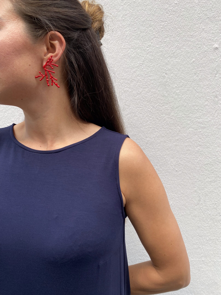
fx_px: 221
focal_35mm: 26
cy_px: 148
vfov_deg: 67.3
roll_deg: +1.1
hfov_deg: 53.1
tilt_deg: -2.8
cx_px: 110
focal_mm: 4.25
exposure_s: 1/198
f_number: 1.8
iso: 32
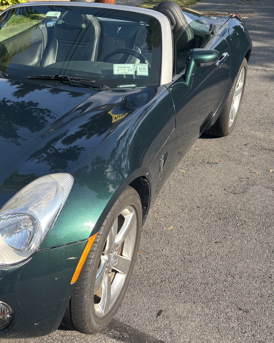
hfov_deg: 33.6
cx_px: 24
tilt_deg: -30.0
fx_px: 426
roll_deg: +0.0
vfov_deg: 43.8
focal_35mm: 42
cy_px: 168
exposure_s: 1/1007
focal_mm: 5.96
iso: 50
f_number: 1.6
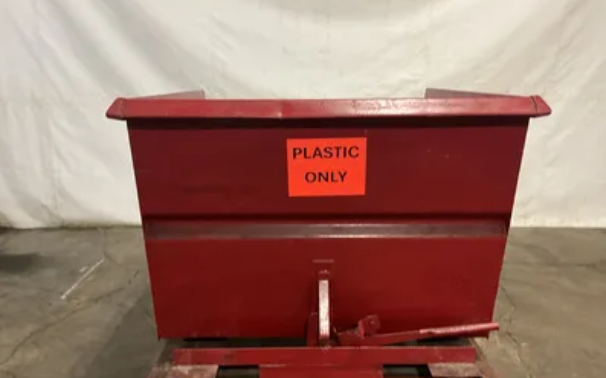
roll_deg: +1.9
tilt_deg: -16.1
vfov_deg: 40.5
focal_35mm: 31
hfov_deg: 61.2
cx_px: 304
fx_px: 512
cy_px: 212
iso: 320
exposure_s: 1/40
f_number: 1.8
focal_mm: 3
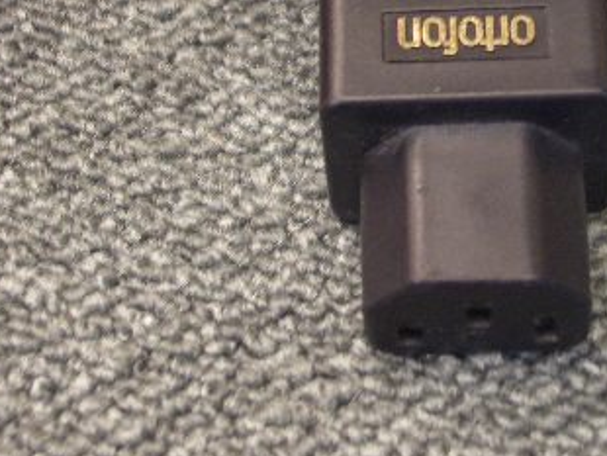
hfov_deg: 15.4
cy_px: 61
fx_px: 2246
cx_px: 411
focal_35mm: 128
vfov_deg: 11.5
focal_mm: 10.2
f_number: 3.5
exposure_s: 1/8
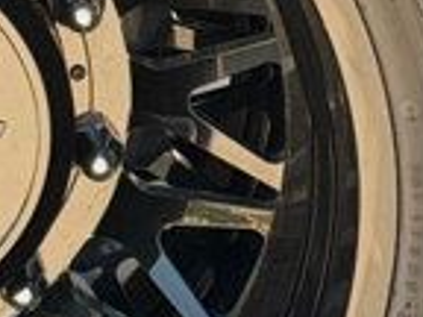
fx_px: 4179
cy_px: -3
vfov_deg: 4.3
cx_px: -53
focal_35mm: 342
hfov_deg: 5.8
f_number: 1.78
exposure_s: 1/402
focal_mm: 6.76
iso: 80
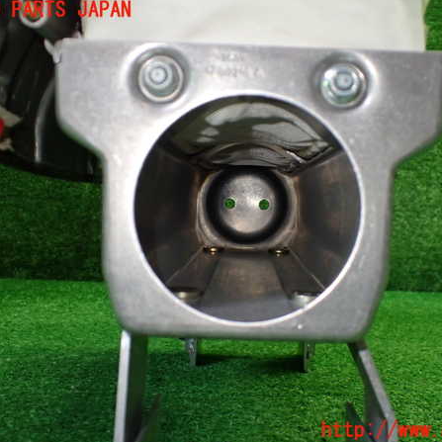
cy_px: 221
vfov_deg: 43.9
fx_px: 549
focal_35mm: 38
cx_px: 248
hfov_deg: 43.8
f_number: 2.4
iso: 400
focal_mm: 5.79
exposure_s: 1/125
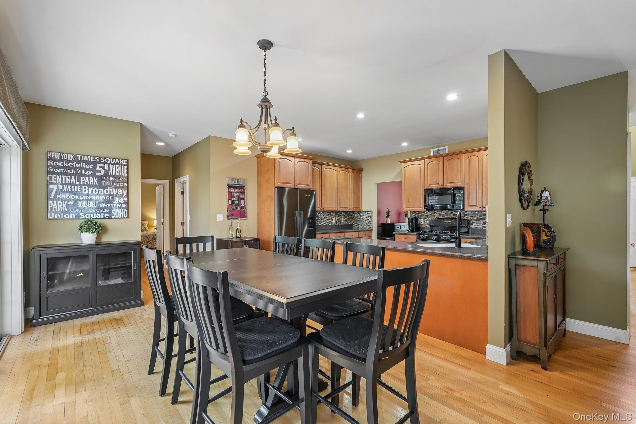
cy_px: 212
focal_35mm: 16
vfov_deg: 73.7
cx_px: 318
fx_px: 283
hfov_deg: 96.7
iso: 400
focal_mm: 16
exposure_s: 1/5
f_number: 8
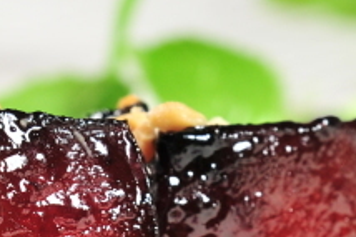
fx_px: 3545
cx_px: 206
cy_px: 396
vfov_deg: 3.8
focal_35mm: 359
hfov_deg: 5.7
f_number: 7.1
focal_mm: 50
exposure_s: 1/160
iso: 200
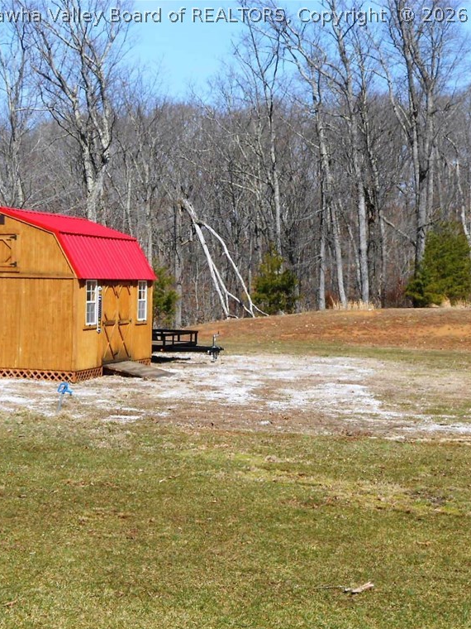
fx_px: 1197
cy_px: 317
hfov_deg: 22.2
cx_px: 202
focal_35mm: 66
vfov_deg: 29.4
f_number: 4.8
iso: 80
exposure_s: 1/500
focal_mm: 8.8
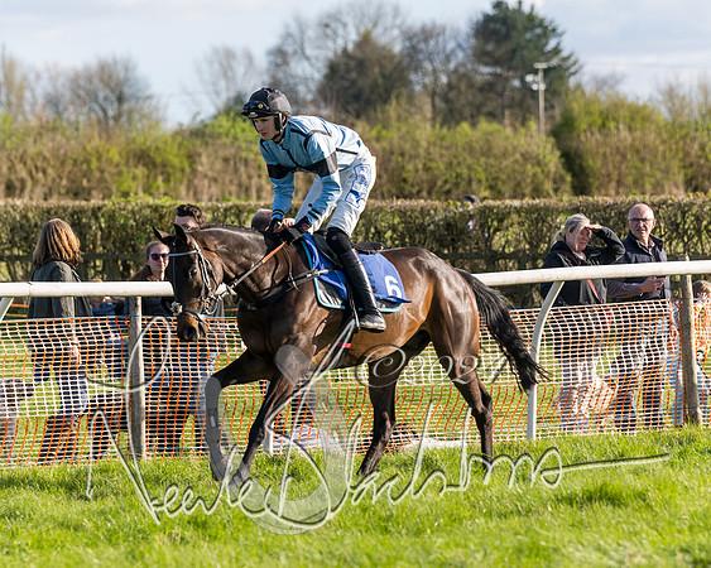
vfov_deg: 5.0
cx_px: 355
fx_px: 6525
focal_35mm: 310
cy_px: 307
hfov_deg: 6.2
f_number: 4
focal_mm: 160
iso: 400
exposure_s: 1/1600
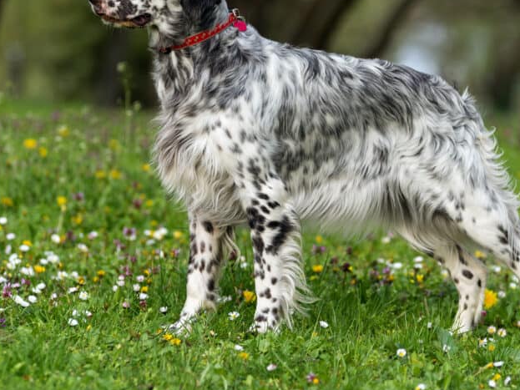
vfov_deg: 5.9
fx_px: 3800
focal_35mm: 253
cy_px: 131
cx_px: 260
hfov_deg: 7.8
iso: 200
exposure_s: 1/200
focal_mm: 160
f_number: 4
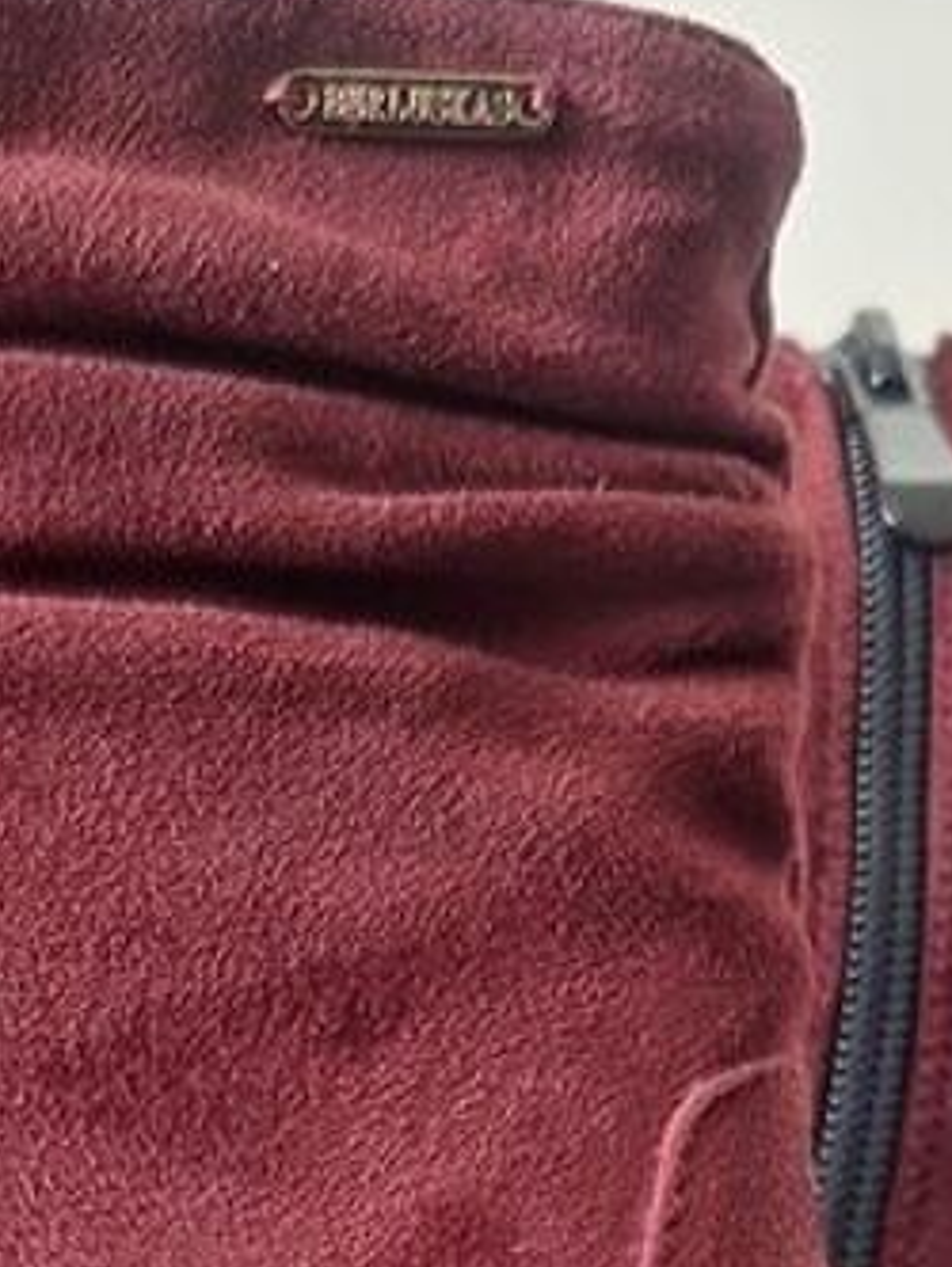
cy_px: 2053
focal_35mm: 92
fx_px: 3371
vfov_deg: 18.2
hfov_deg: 15.6
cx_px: -118
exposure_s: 1/40
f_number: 1.8
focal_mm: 5.54
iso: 160
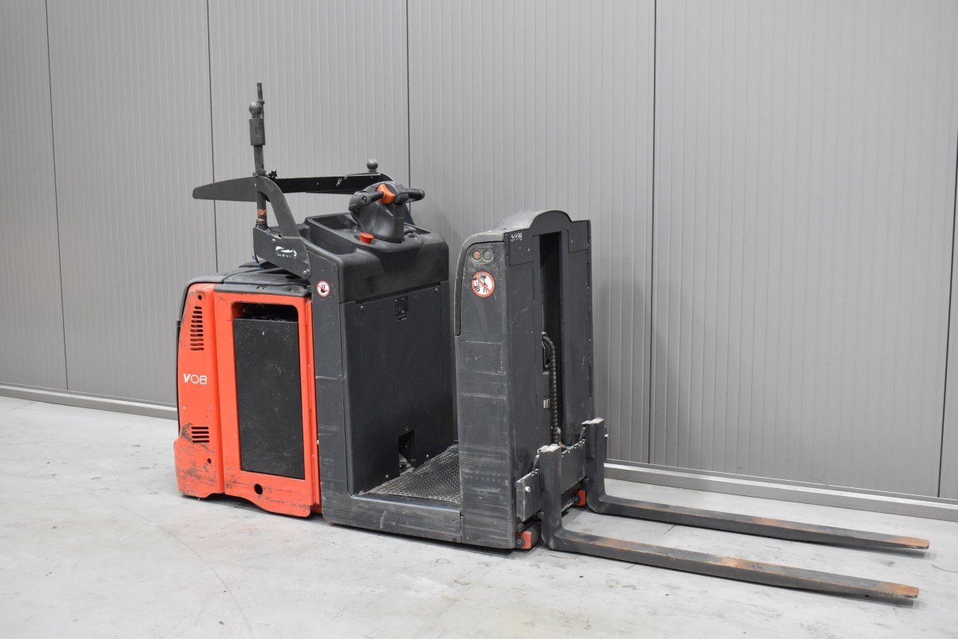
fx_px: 1038
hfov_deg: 49.6
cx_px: 479
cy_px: 320
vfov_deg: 34.2
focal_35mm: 39
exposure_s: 1/30
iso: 1600
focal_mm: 26
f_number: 5
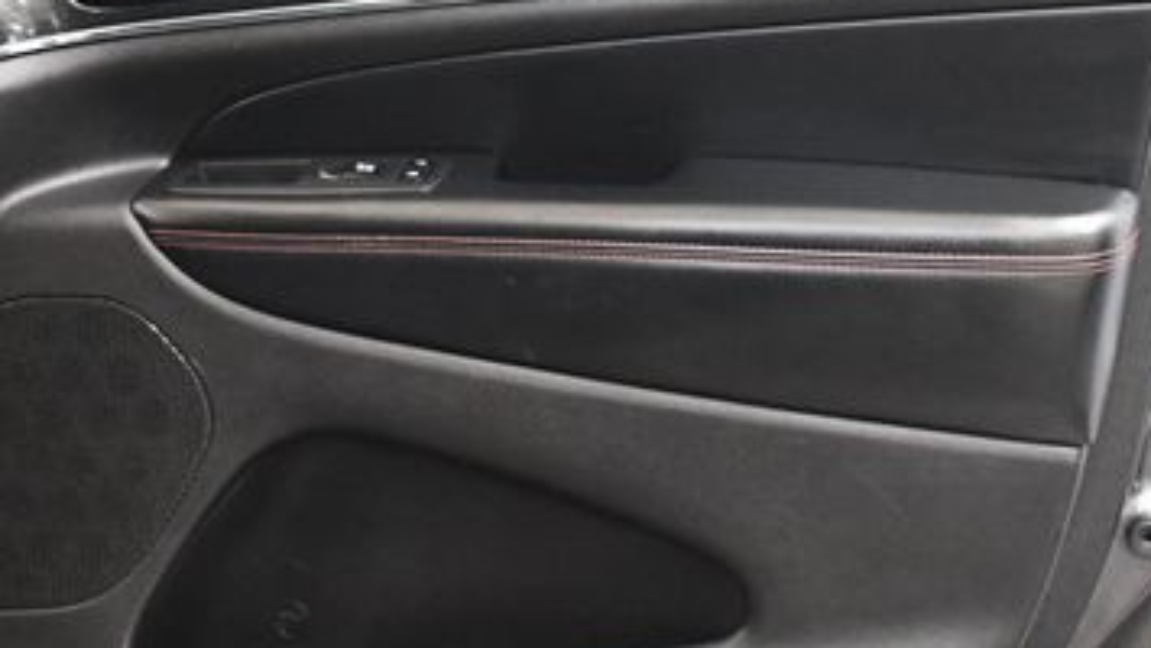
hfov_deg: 31.0
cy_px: 282
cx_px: 519
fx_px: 2076
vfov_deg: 17.7
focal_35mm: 68
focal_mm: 18
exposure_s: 1/60
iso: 3200
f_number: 3.5
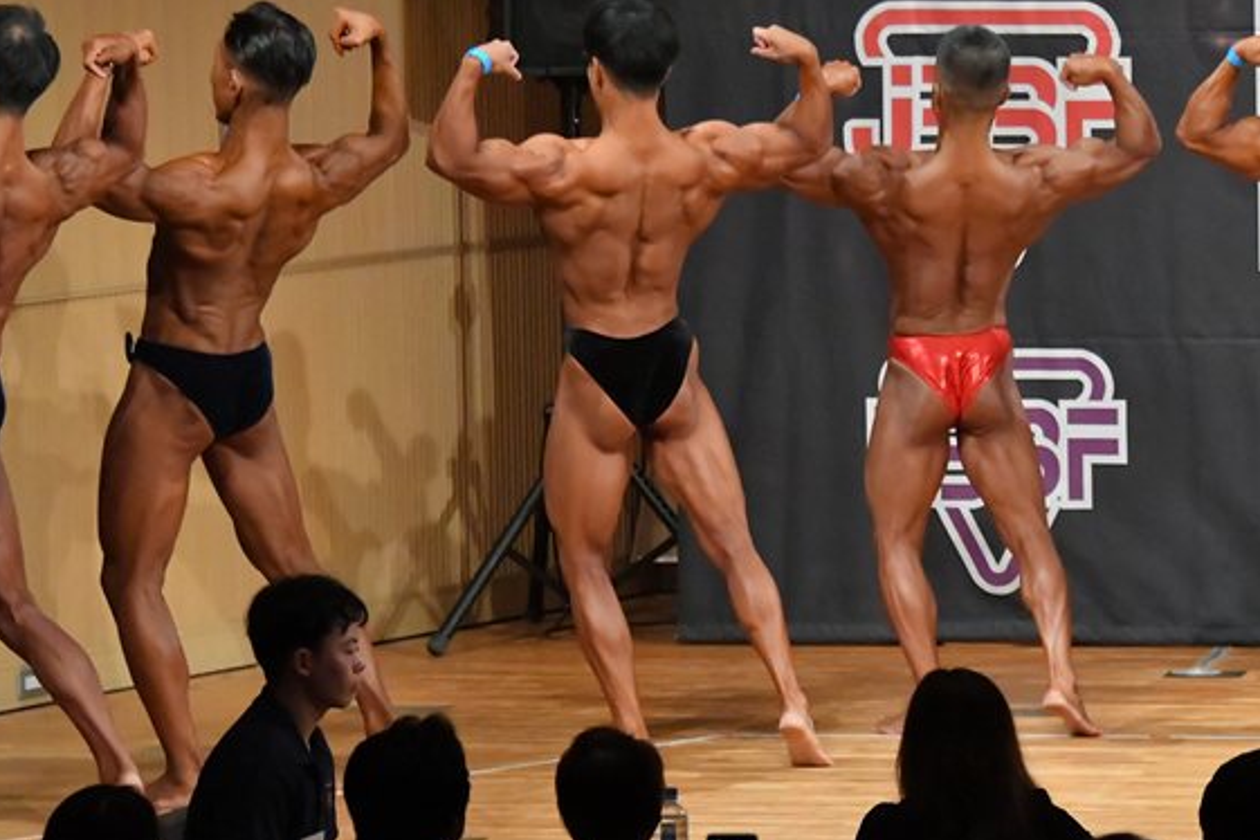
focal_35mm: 279
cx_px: 823
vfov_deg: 4.9
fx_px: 9764
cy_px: 429
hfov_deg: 7.4
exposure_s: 1/400
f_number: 5.6
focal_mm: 135
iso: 10000
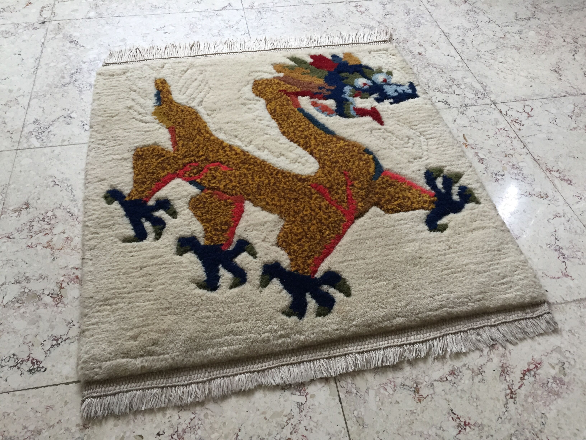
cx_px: 293
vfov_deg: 48.2
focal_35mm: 29
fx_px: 491
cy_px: 220
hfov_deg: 61.7
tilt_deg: -49.6
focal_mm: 4.15
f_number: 2.2
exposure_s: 1/33
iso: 160
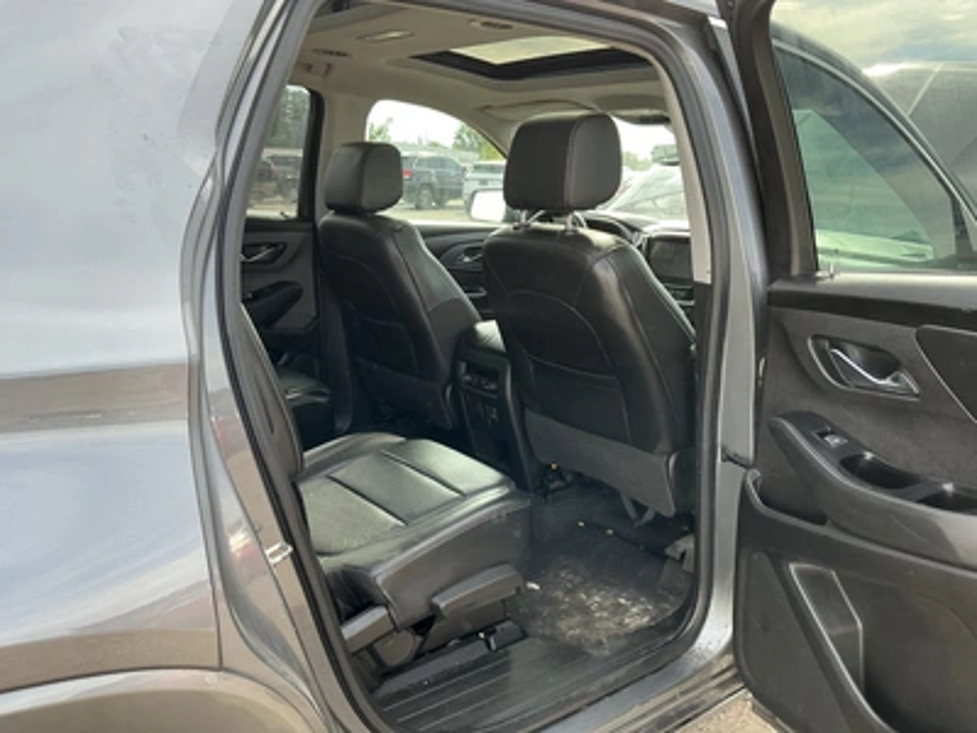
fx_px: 790
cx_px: 488
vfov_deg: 49.7
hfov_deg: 63.4
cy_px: 366
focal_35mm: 28
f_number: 1.8
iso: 16
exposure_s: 1/125
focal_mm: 3
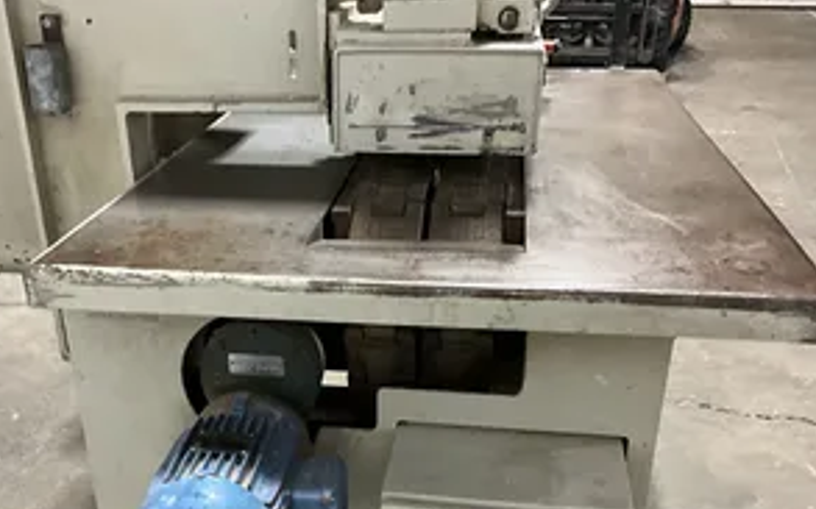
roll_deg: +2.4
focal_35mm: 42
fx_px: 934
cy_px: 412
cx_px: 337
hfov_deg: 47.0
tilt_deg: -28.6
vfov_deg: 29.8
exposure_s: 1/50
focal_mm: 3
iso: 320
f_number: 1.8
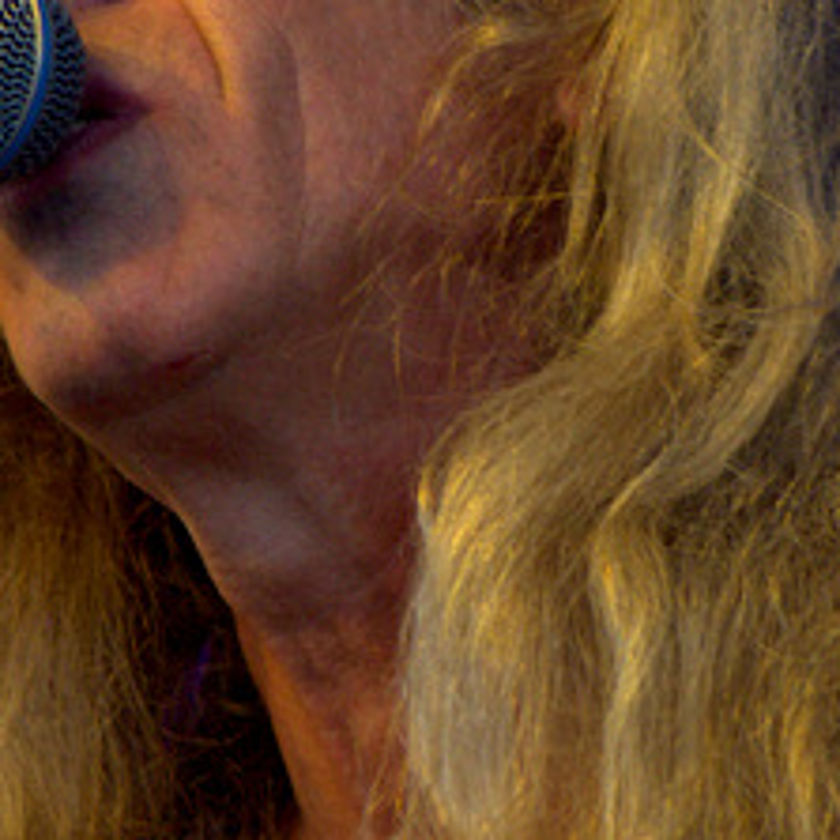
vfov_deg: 2.5
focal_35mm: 700
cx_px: 267
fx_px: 19218
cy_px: 573
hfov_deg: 2.5
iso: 2500
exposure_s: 1/200
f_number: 4.5
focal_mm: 170
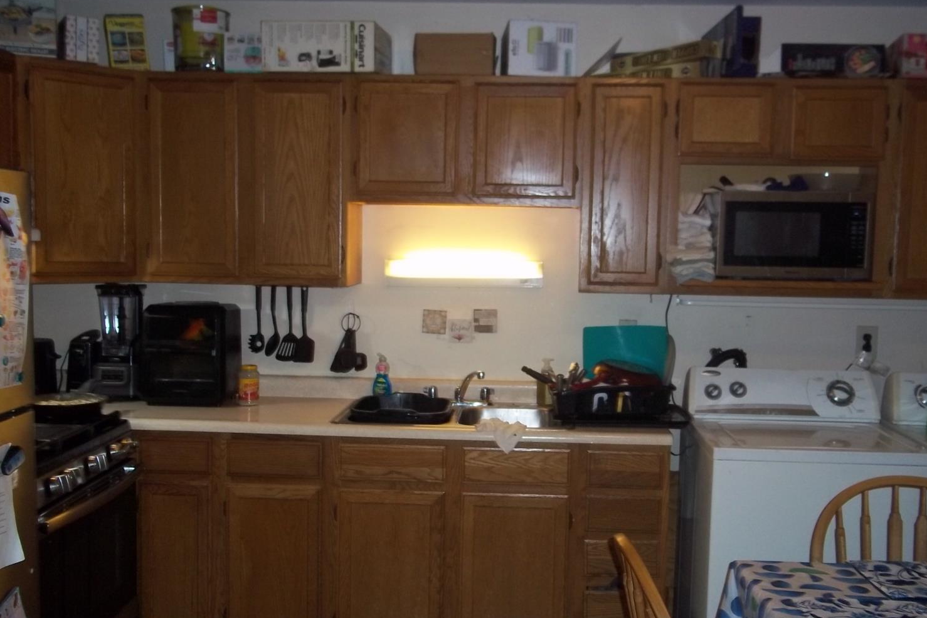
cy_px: 326
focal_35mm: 38
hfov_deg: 50.7
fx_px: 978
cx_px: 469
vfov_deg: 35.0
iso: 160
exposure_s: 1/30
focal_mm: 6.5
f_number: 3.1
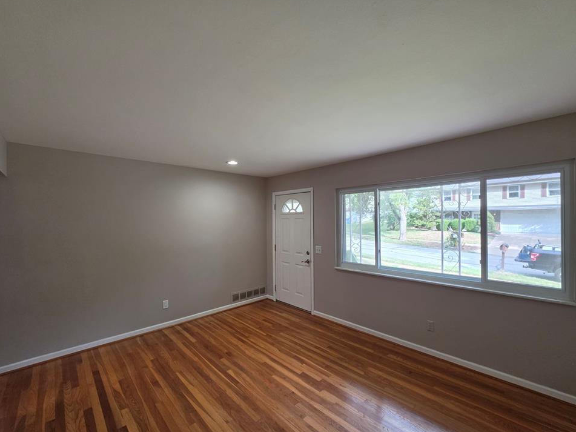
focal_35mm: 14
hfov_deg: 102.1
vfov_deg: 85.6
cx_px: 290
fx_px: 233
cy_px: 224
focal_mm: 2.2
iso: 125
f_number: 1.9
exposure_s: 1/120
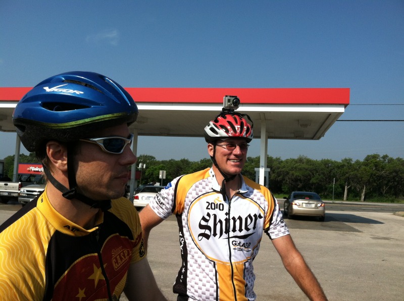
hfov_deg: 52.7
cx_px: 202
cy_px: 150
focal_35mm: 35
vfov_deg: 40.6
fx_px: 408
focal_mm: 3.85
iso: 80
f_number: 2.8
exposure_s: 1/1368
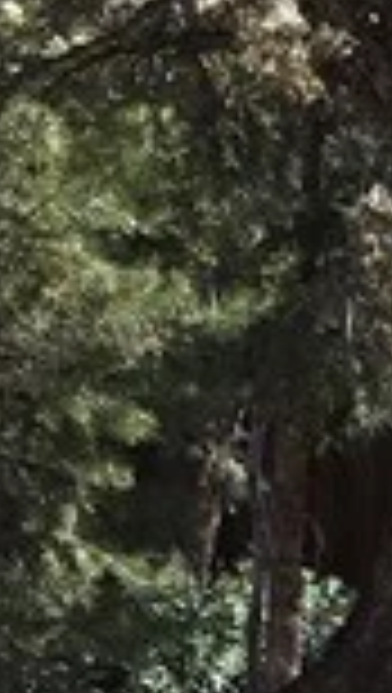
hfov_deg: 5.5
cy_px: 1269
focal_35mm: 210
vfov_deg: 9.7
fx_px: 3868
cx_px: 1099
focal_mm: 4.15
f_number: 2.2
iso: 25
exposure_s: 1/472
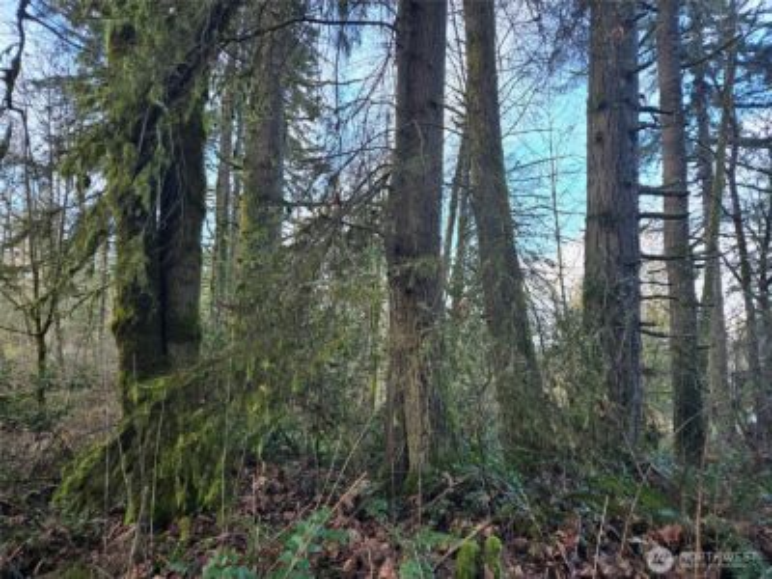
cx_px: 386
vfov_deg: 58.9
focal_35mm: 23
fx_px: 513
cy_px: 290
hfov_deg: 73.9
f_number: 1.8
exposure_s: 1/180
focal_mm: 5.4
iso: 40
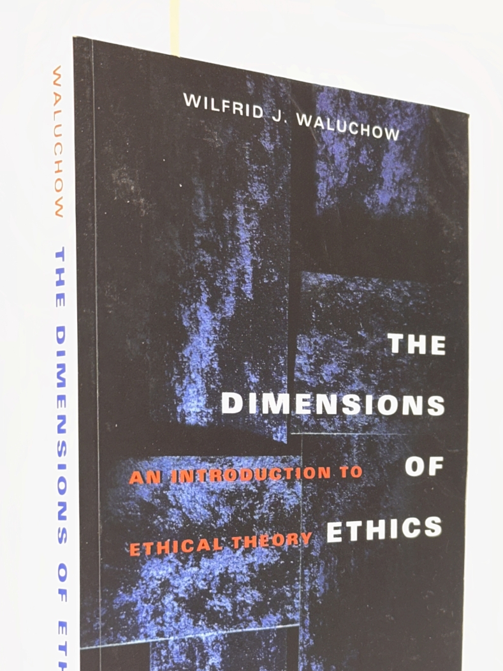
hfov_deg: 20.2
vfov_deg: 26.6
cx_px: 289
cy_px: 408
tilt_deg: -0.8
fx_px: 1414
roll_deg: +0.0
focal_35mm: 73
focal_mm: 6.86
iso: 40
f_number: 1.78
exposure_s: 1/25
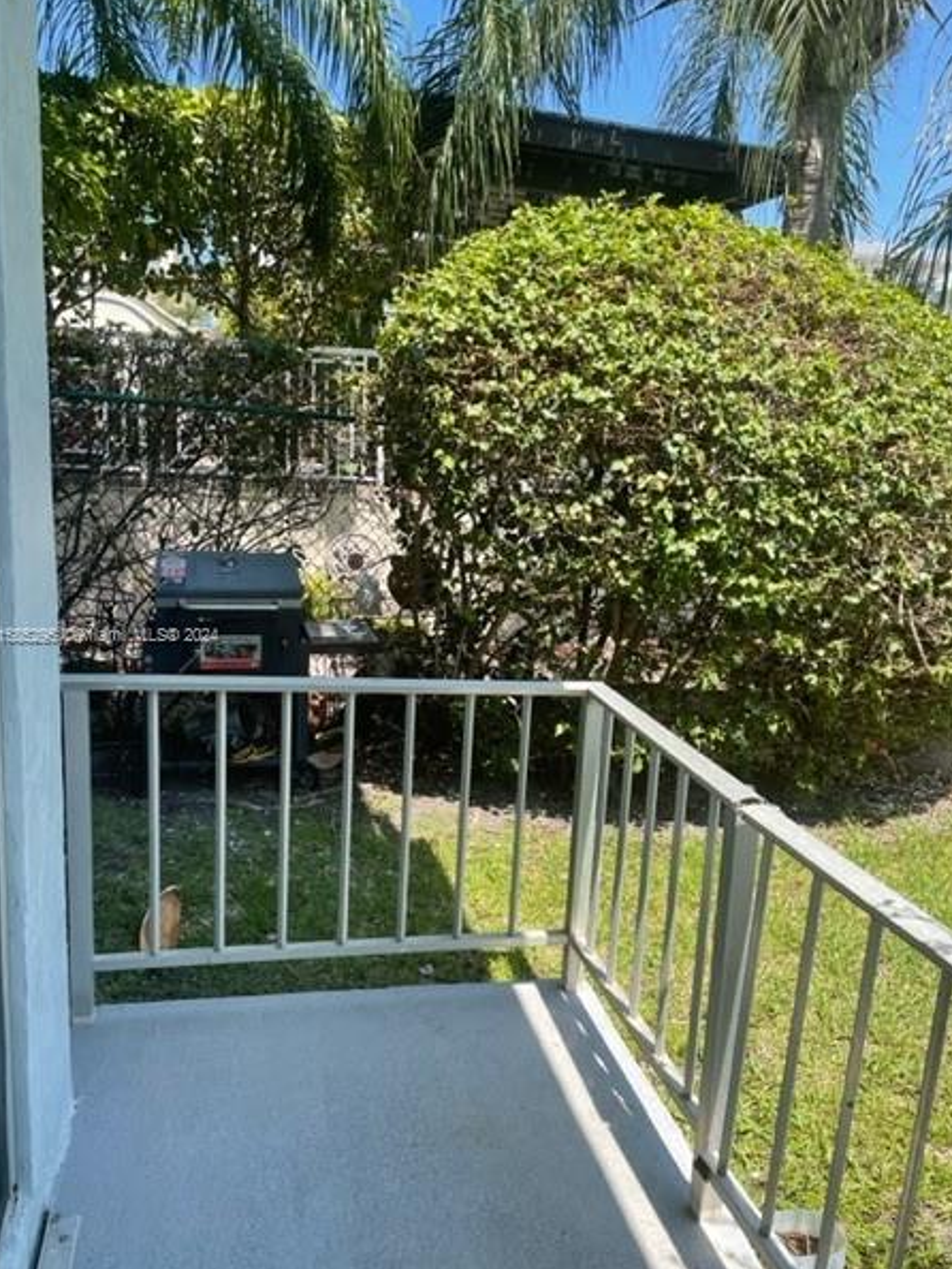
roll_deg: -1.9
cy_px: 637
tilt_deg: -10.3
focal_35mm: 28
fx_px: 1026
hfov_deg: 49.8
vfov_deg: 63.4
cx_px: 487
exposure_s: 1/1319
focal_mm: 4.2
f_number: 1.6
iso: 32
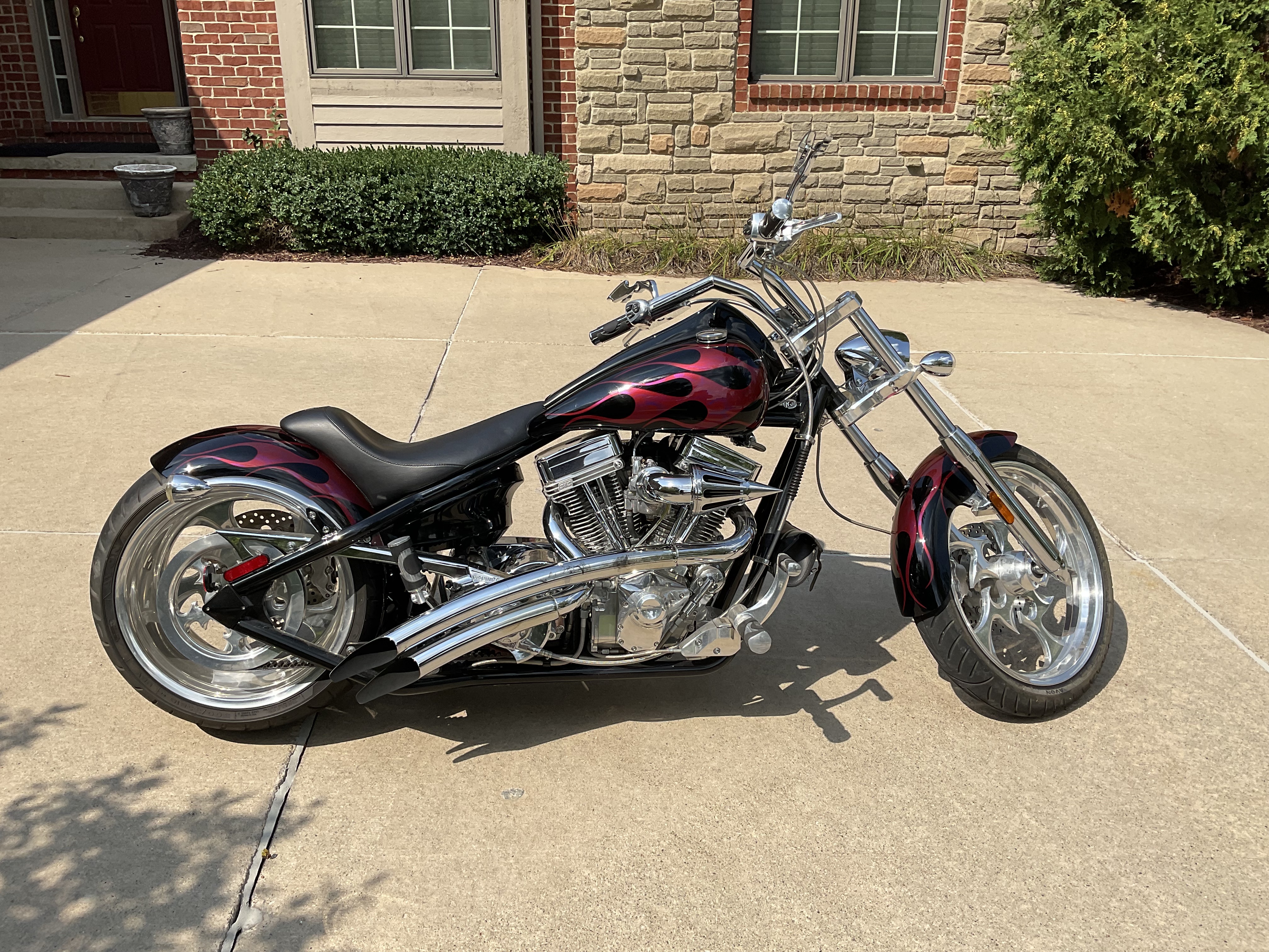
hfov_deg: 61.7
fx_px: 1063
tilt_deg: -22.4
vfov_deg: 48.2
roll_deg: -0.8
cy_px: 476
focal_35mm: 29
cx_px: 634
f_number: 1.8
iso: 16
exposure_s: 1/2058
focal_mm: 3
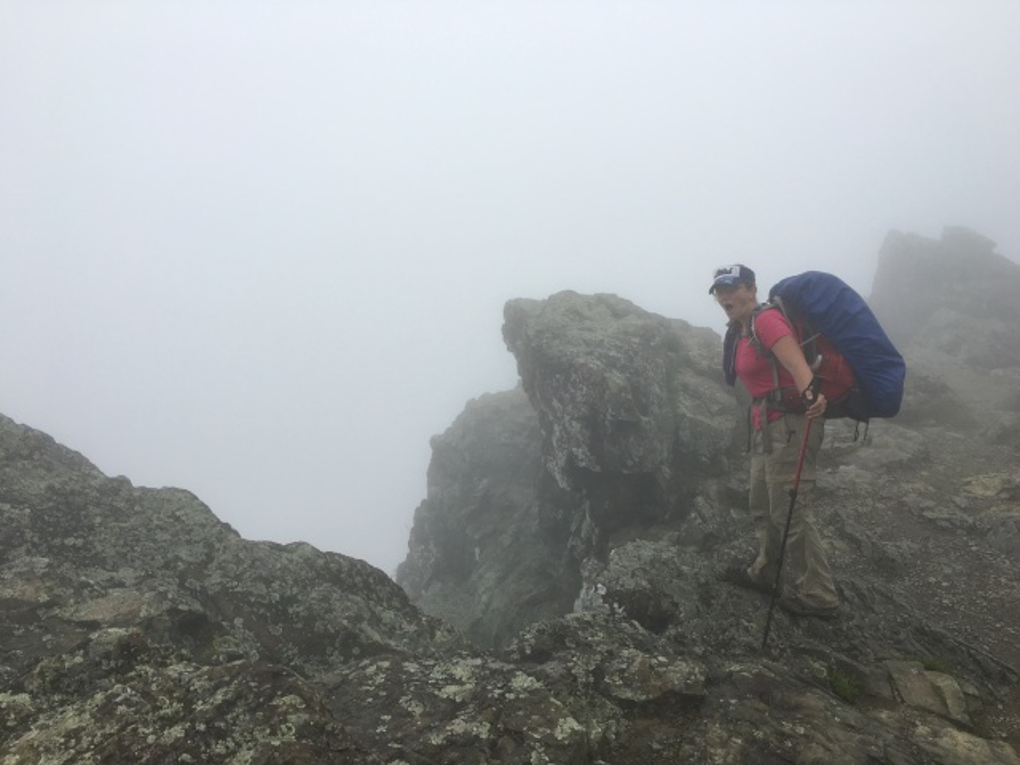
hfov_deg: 61.7
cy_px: 382
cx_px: 510
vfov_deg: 48.2
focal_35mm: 29
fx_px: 855
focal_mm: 4.15
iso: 25
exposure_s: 1/999
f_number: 2.2
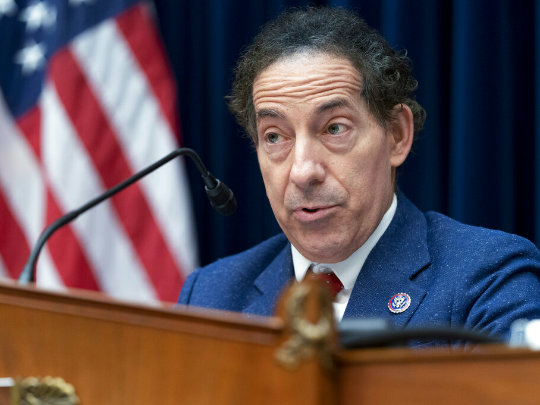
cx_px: 275
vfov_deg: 6.8
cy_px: 202
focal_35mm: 217
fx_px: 3385
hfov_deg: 9.1
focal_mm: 200
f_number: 4
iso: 4000
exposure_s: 1/400
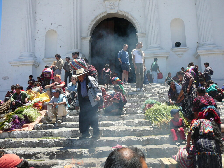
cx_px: 112
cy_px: 84
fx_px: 226
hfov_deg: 52.6
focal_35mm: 35
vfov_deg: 40.7
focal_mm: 5.2
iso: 80
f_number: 2.8
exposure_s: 1/640
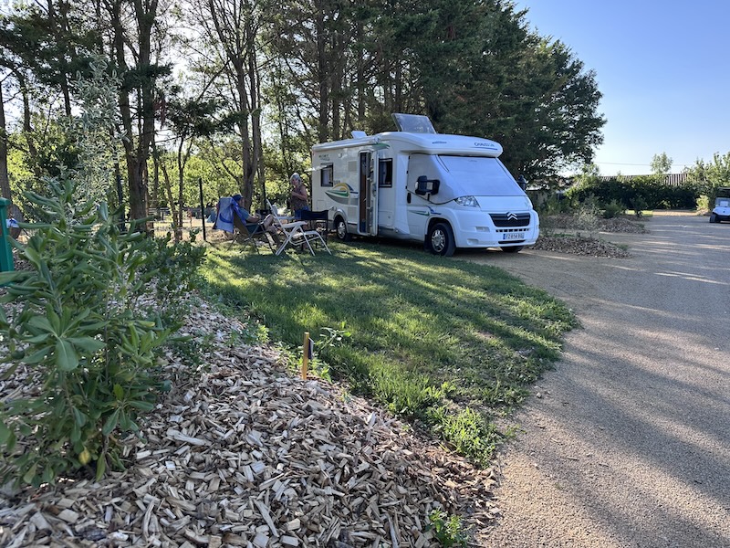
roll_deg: -0.5
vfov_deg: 56.8
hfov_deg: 71.6
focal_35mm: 24
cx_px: 365
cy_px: 274
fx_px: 506
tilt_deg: -11.6
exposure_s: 1/810
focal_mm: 6.86
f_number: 1.78
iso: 80
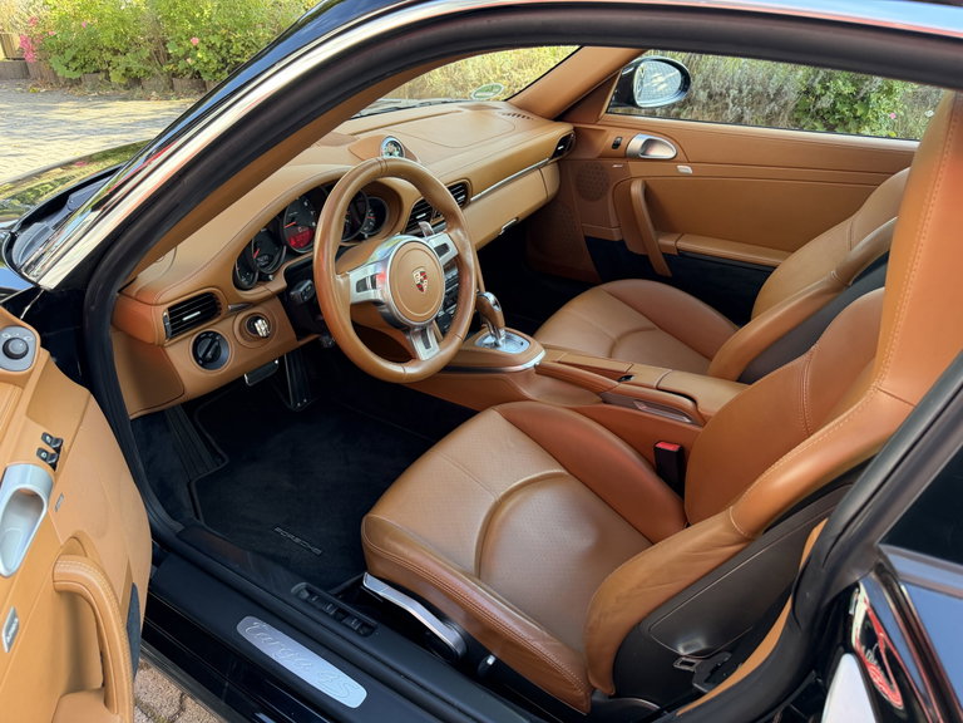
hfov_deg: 71.6
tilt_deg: -31.0
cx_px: 482
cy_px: 362
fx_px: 668
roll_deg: +0.6
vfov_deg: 56.8
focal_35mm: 24
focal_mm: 6.76
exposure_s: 1/231
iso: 200
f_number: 1.78
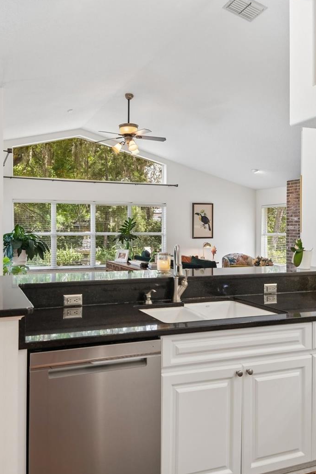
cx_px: 101
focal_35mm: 28
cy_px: 232
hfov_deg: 45.6
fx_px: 368
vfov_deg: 65.5
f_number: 8
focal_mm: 18
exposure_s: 1/15
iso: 400
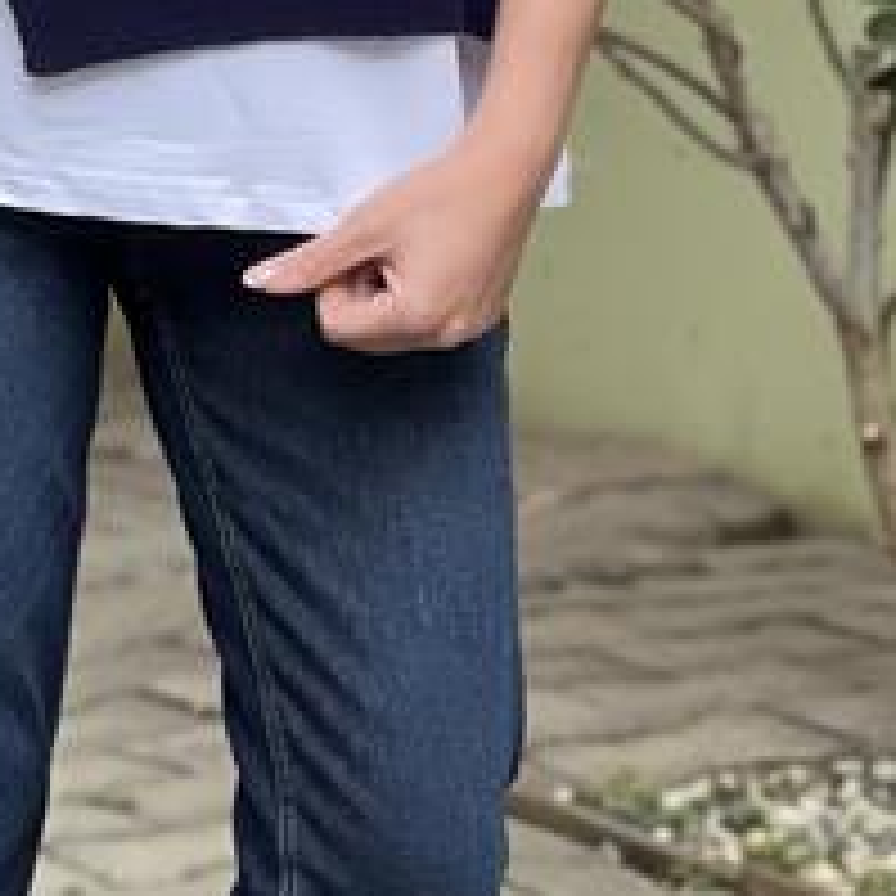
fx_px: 7995
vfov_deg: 6.4
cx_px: 248
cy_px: 207
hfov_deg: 6.4
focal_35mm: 273
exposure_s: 1/121
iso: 200
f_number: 2.8
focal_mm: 9
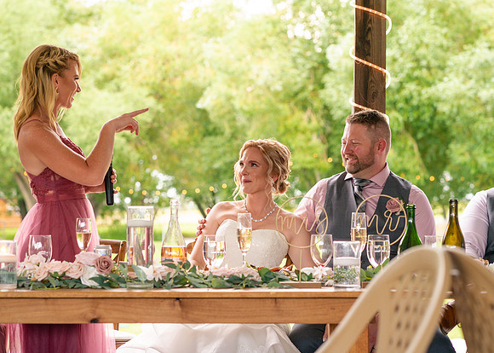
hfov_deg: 19.9
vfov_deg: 14.3
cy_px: 159
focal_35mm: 100
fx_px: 1408
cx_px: 227
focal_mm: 85
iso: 1250
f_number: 4
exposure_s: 1/160
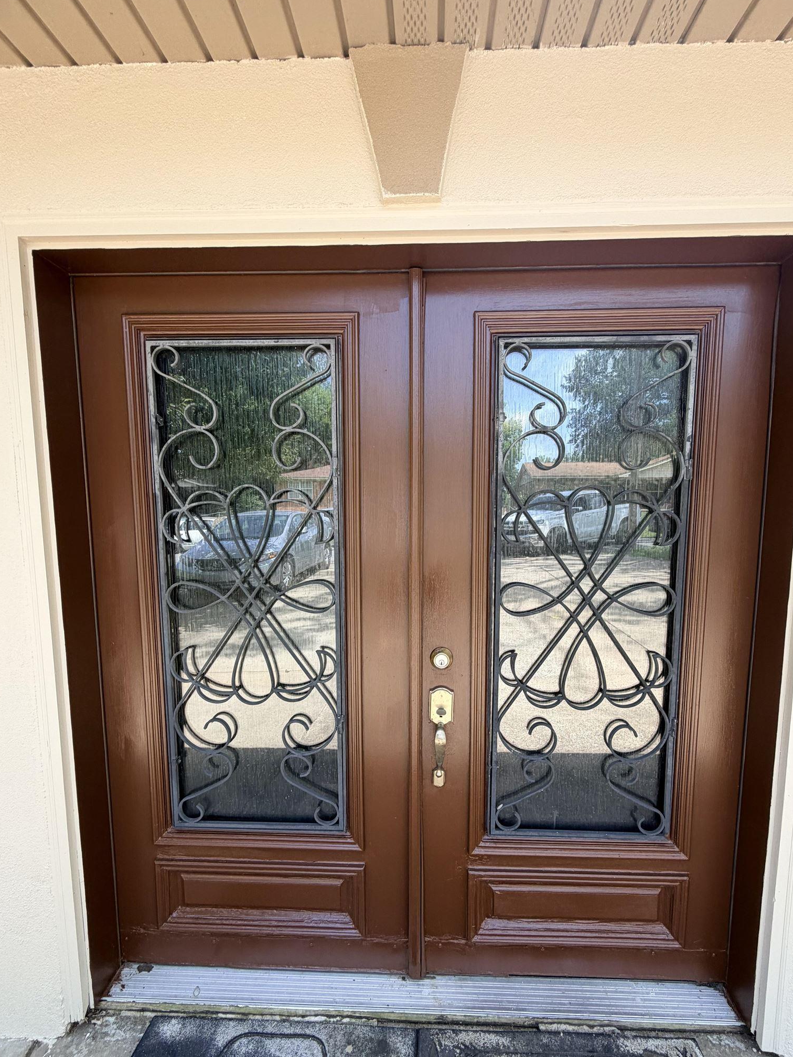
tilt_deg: -6.4
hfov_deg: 78.0
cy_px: 571
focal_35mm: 16
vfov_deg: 94.3
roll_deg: +0.0
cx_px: 421
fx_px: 489
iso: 40
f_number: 2.2
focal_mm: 2.22
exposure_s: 1/157
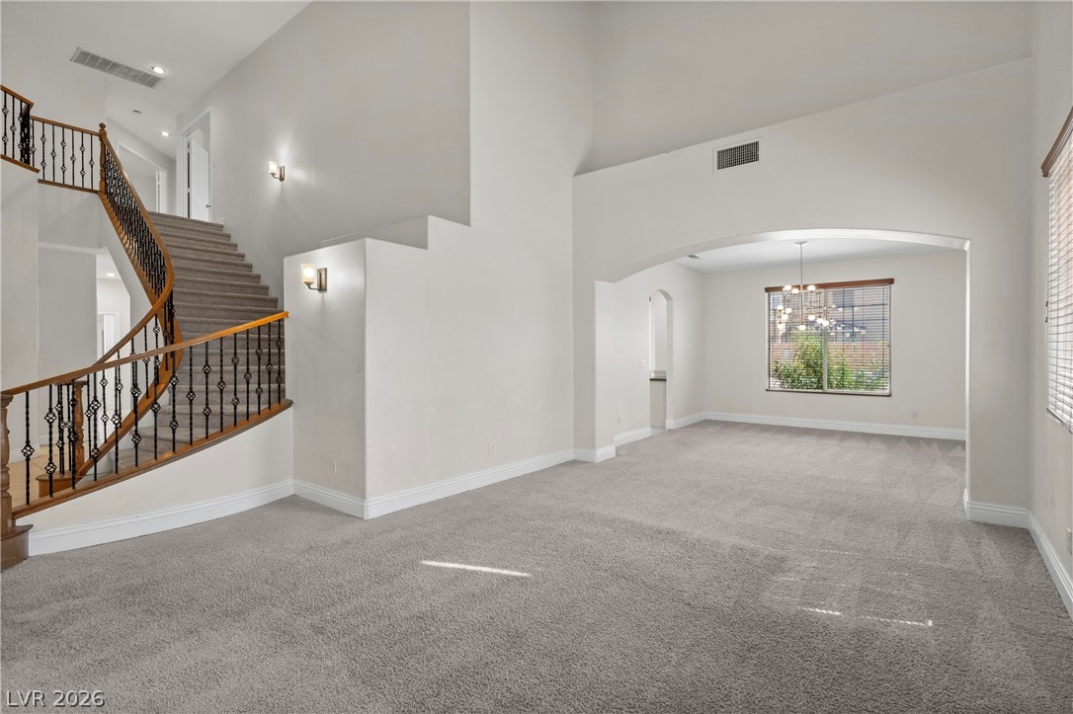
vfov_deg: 70.4
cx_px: 536
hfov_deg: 93.3
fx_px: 506
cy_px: 357
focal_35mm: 17
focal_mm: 17
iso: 500
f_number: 8
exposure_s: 1/20
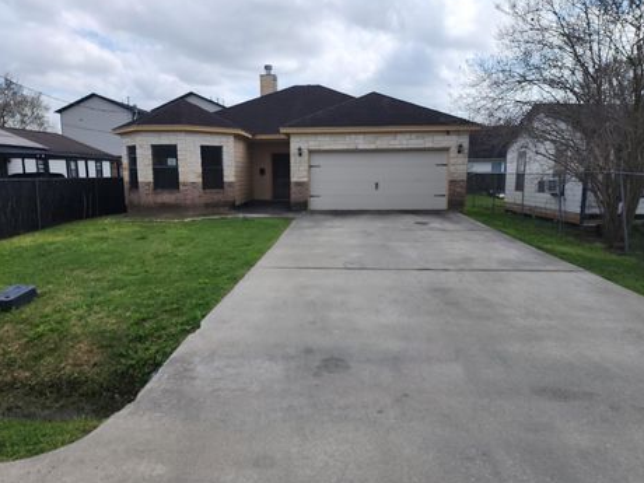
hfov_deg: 69.3
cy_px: 246
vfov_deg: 54.9
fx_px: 465
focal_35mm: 25
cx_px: 302
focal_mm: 6.4
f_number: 1.8
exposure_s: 1/1311
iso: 12
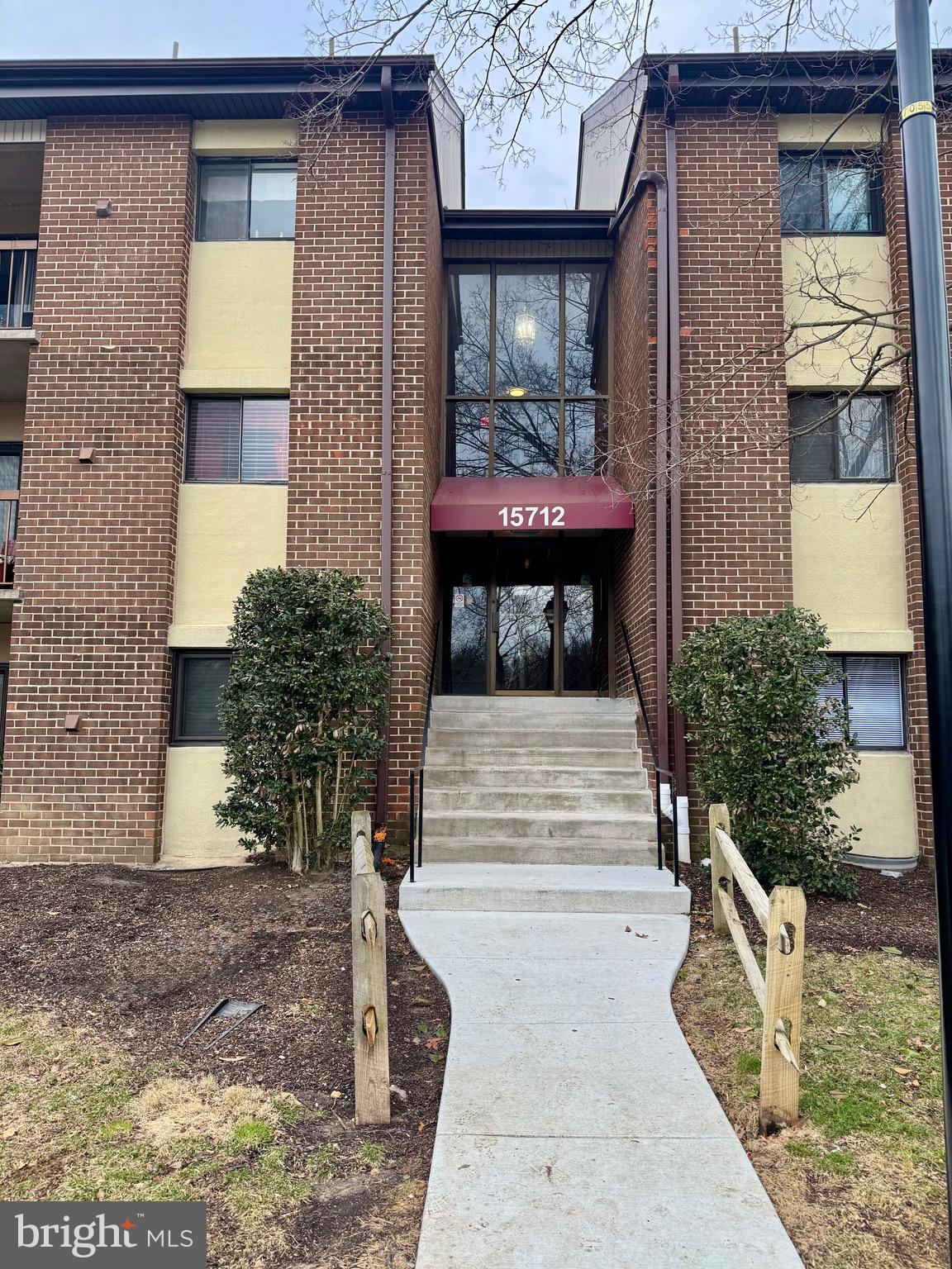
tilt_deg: +6.9
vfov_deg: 71.6
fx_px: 880
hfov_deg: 56.8
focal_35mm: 24
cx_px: 476
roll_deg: -1.1
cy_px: 634
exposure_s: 1/604
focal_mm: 6.76
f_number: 1.78
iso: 80
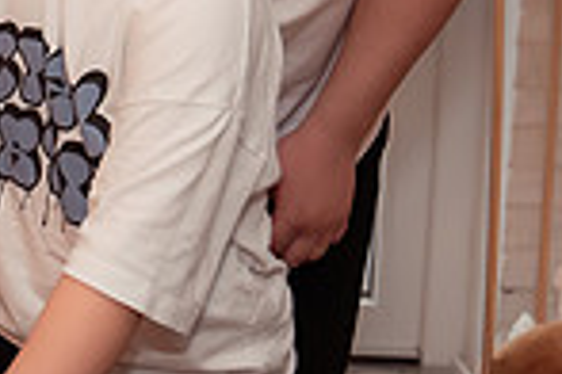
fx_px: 1764
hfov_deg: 17.2
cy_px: -70
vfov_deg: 11.9
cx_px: -132
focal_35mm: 113
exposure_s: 1/250
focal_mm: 24
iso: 1600
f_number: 2.8
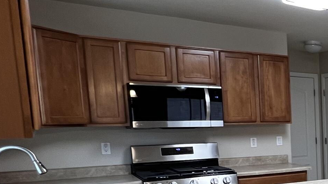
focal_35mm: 45
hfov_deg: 33.2
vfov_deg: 25.6
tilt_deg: -7.8
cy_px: 168
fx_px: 391
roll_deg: +0.1
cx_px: 428
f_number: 1.8
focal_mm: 1.57
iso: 250
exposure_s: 1/120
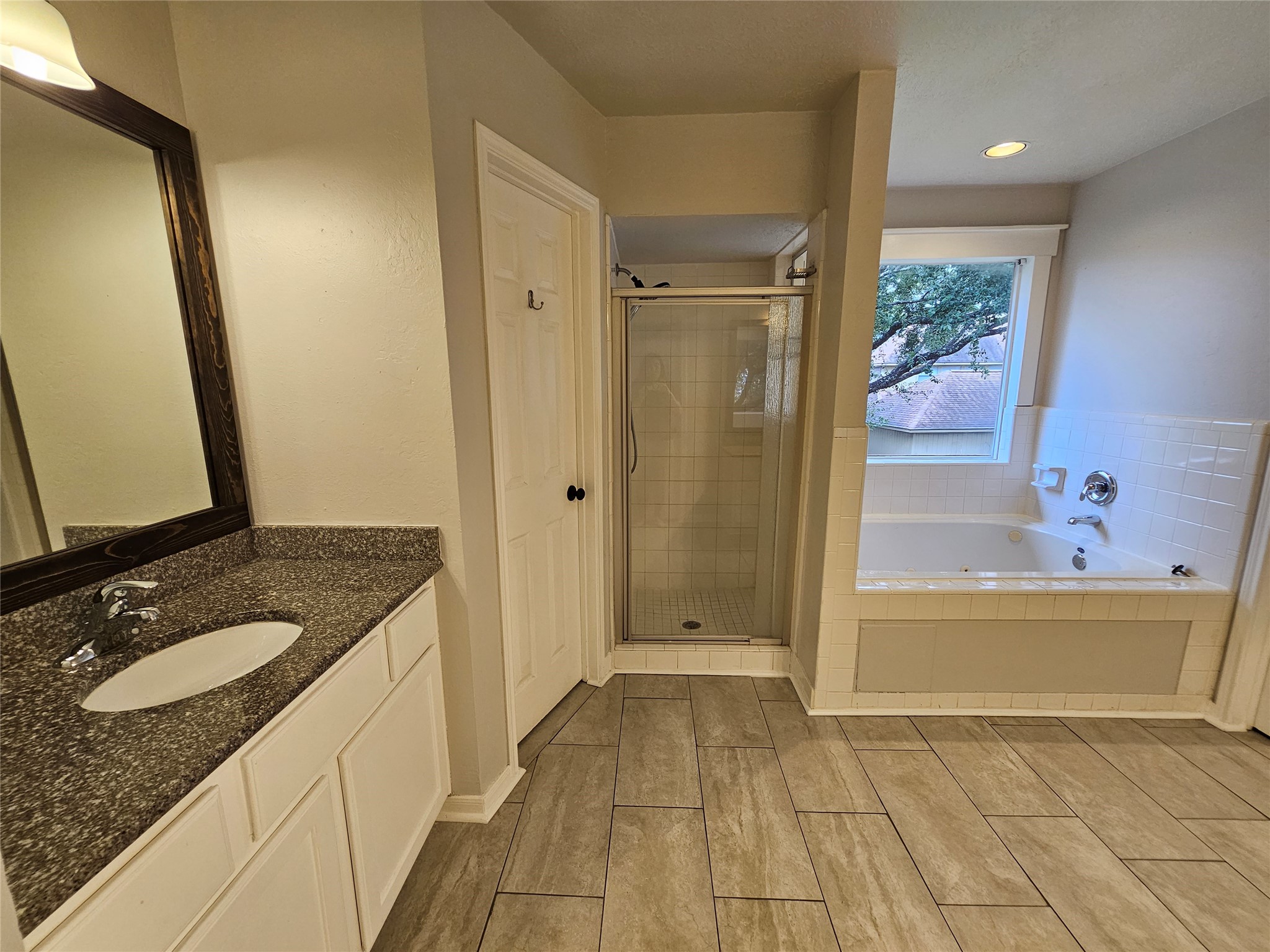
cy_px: 476
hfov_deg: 106.2
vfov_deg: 89.9
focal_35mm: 13
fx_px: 477
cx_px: 635
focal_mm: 2.2
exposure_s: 1/60
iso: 160
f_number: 2.2
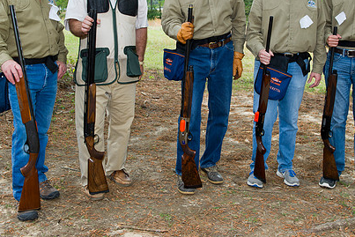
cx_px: 189
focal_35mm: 46
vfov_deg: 29.0
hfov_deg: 42.7
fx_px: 454
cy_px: 73
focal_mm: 32
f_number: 7.1
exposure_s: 1/320
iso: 400
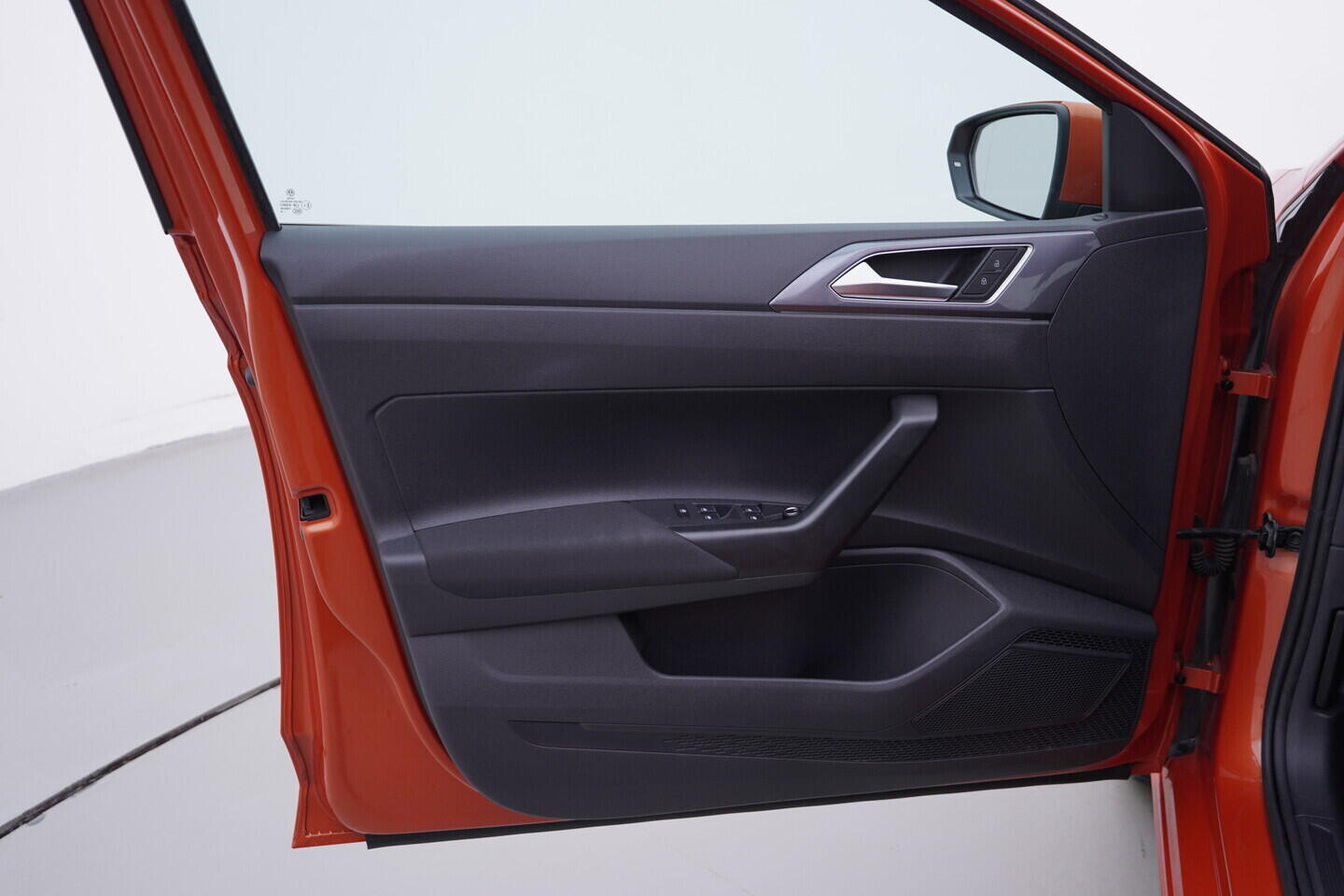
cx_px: 672
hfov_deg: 53.1
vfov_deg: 36.9
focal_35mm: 36
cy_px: 448
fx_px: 1344
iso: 125
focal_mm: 24
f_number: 3.5
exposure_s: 1/60
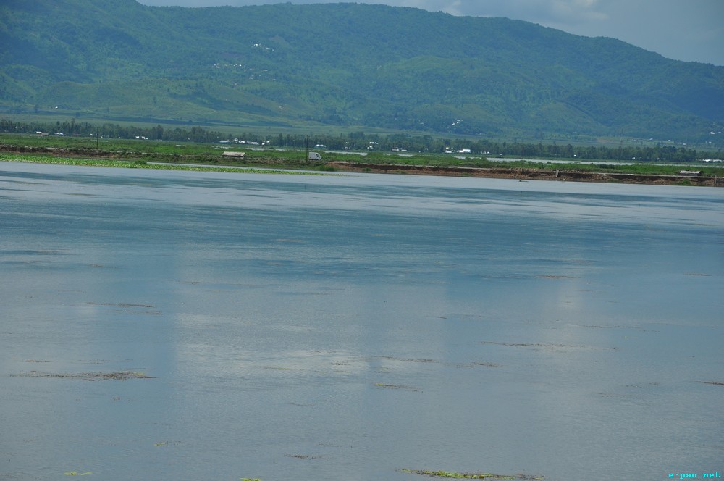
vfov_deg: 8.7
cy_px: 240
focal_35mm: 158
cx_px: 362
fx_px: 3163
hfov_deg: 13.1
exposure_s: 1/1000
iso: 200
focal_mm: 105
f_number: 8
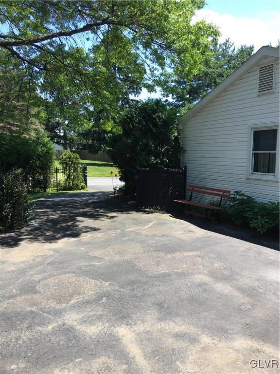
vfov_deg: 61.7
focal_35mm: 29
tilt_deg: -4.8
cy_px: 187
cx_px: 140
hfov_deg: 48.2
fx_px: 313
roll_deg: +0.1
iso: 25
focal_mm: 4.15
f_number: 2.2
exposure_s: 1/430
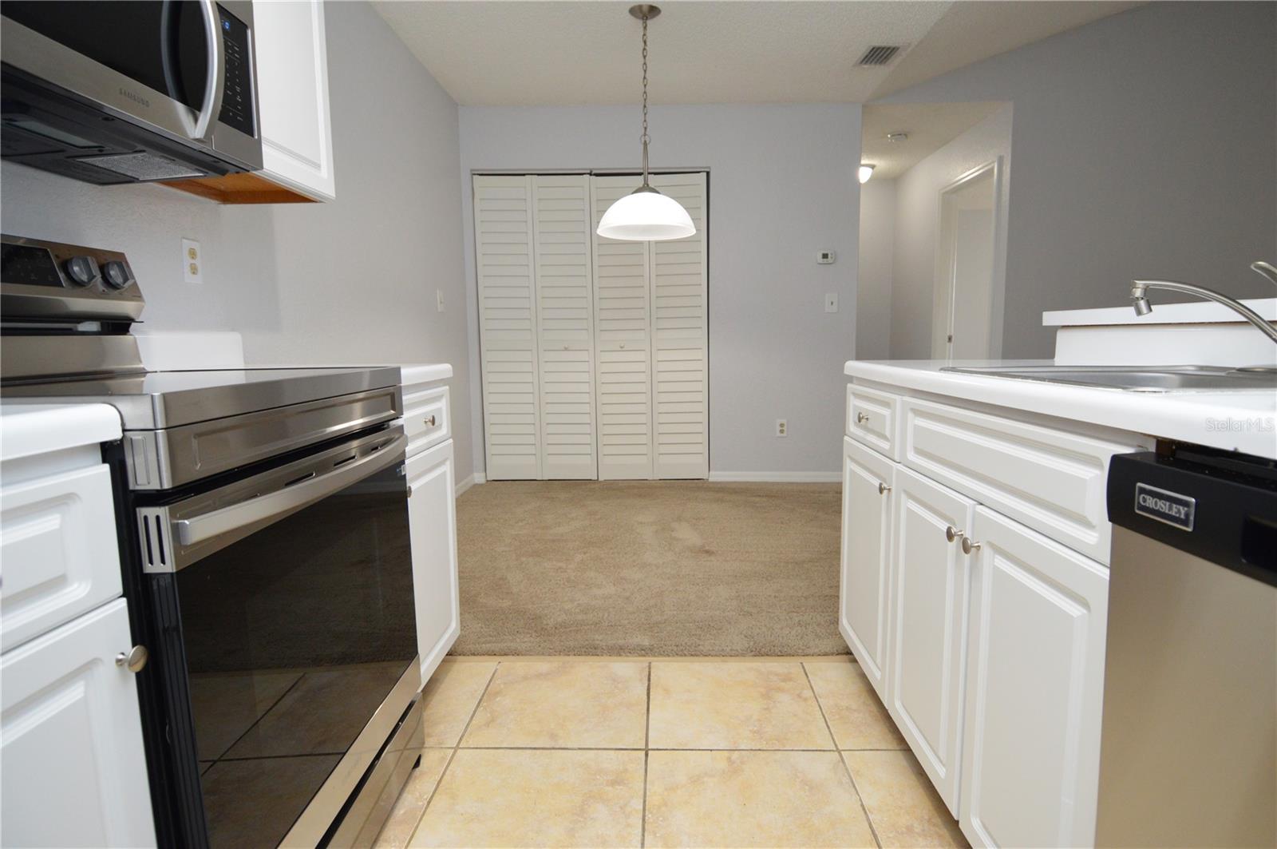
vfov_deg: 67.3
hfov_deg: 90.1
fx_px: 638
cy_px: 424
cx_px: 638
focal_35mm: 18
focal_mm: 12
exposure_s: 1/60
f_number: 4
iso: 800
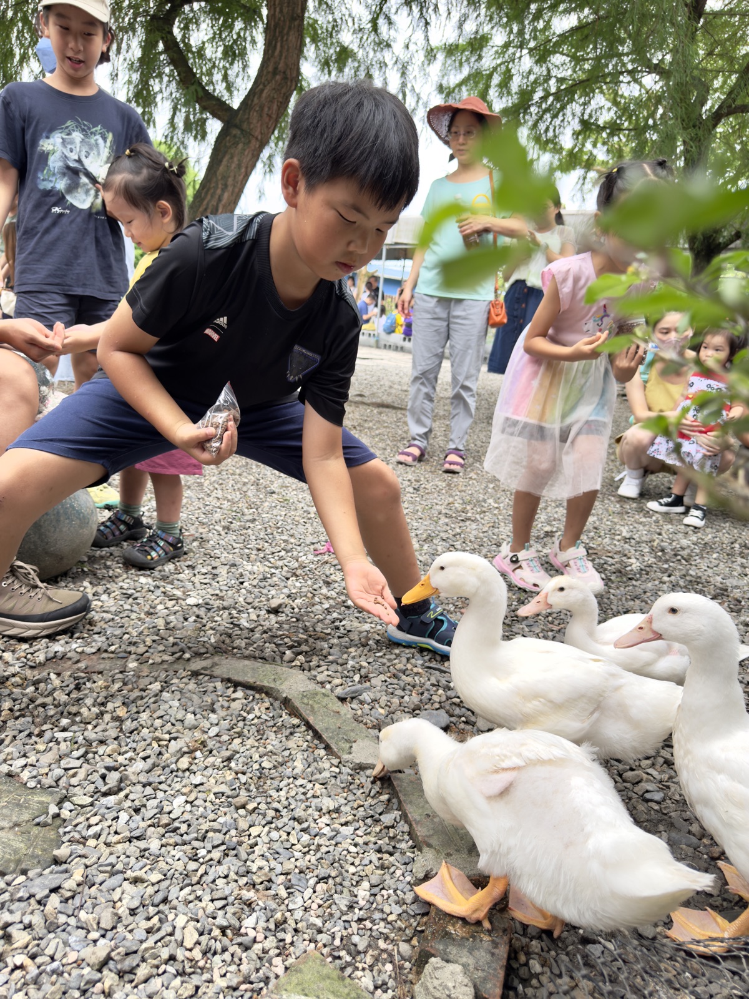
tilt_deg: -14.3
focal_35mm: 24
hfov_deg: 56.8
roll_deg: -7.0
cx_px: 374
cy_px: 500
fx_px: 692
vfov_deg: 71.6
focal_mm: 6.76
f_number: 1.78
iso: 64
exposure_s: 1/469
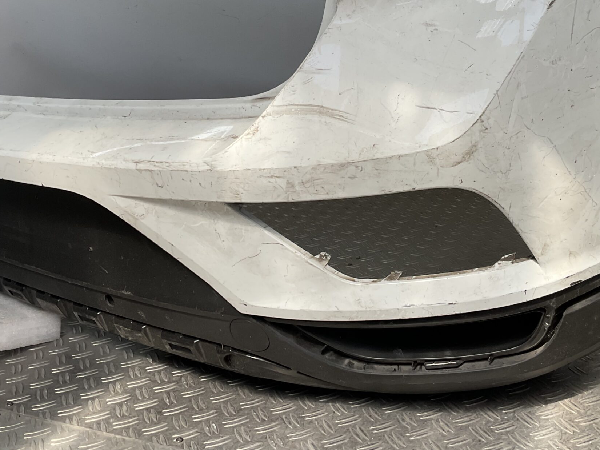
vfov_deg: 32.1
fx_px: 780
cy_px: 175
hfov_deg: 42.1
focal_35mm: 45
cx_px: 323
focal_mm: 3
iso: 16
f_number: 1.8
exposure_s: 1/770
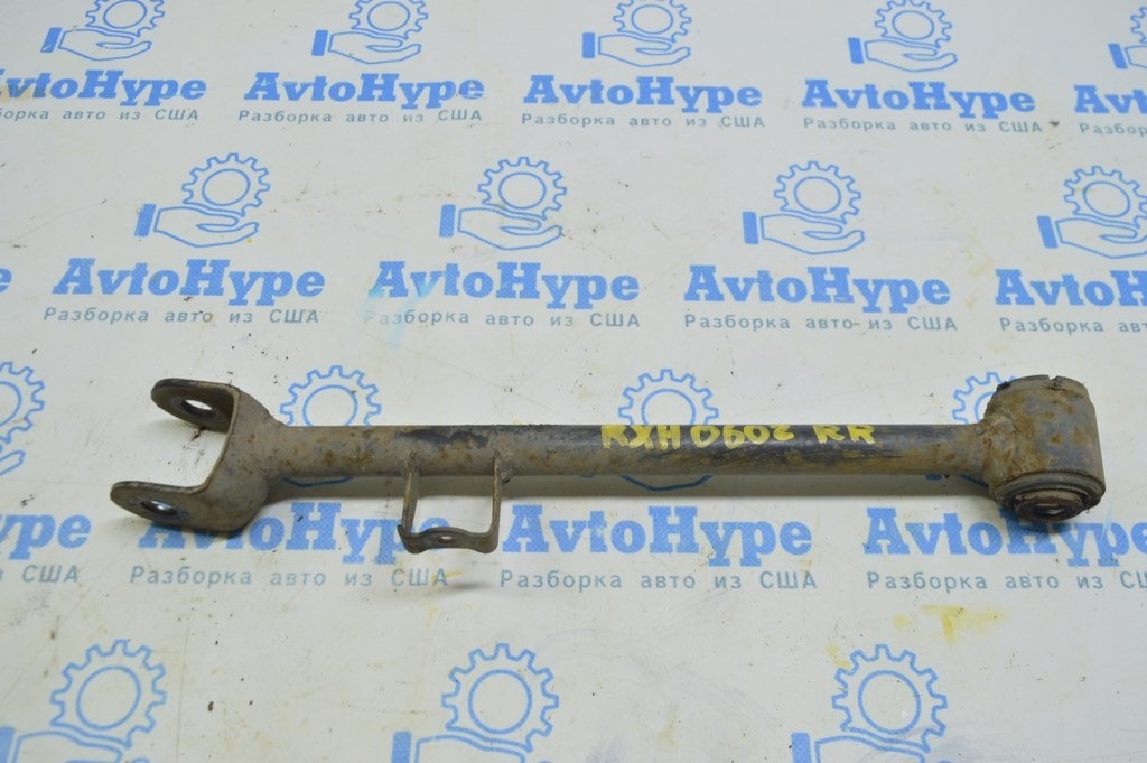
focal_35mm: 32
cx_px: 574
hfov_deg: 59.5
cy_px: 382
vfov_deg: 41.6
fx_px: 1003
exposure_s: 1/25
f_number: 5.6
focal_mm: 21
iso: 400
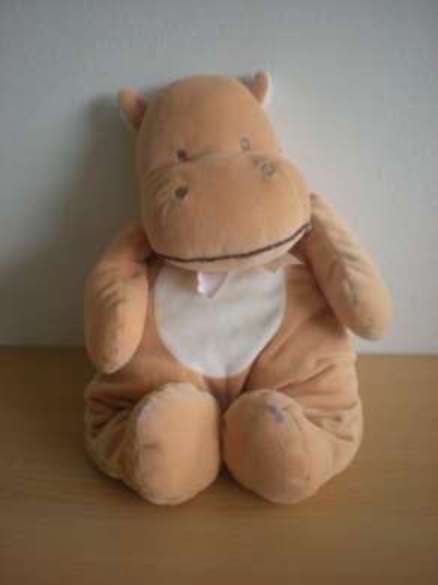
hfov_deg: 37.7
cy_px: 292
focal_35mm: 38
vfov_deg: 49.0
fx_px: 642
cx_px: 219
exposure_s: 1/36.7
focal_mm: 6.3
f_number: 3.1
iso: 200
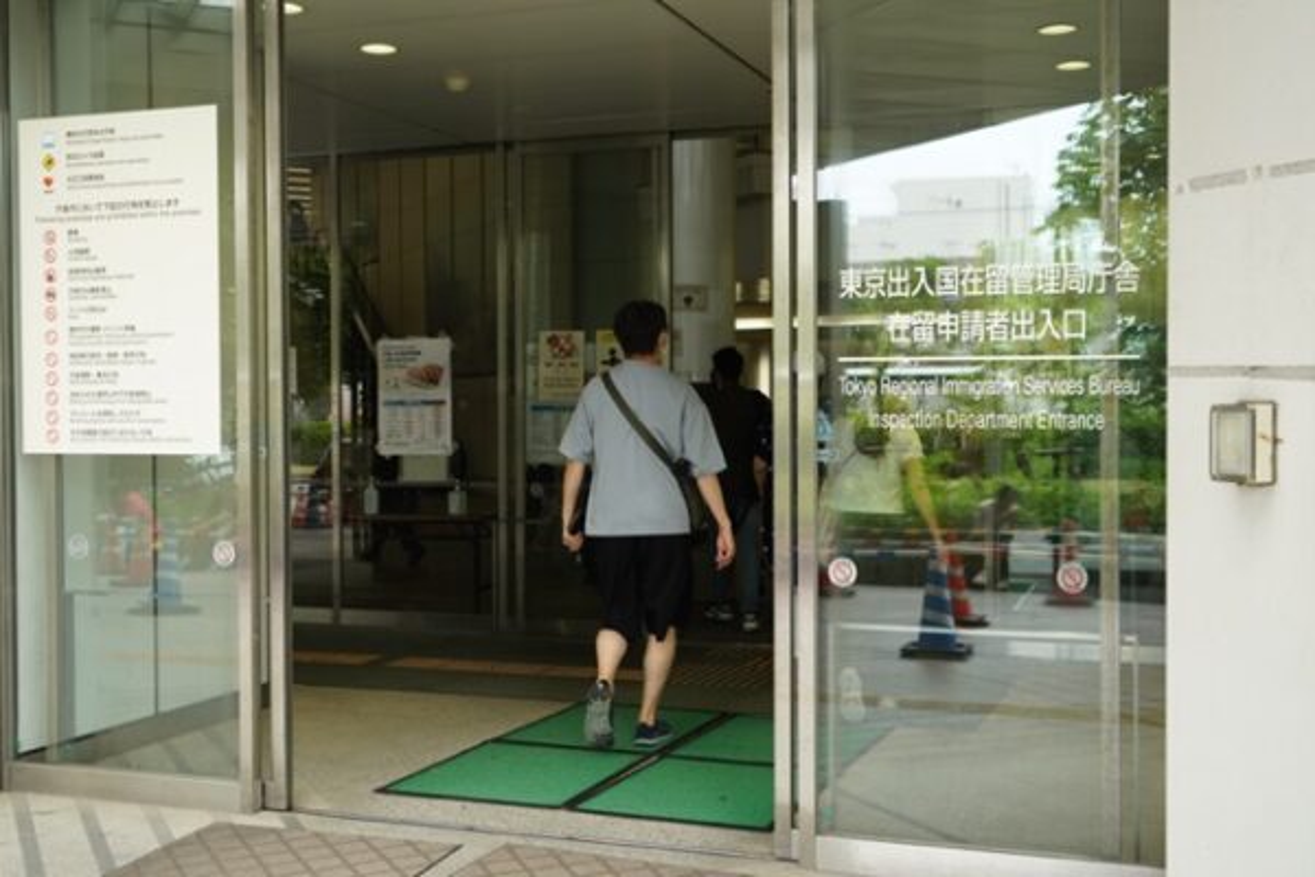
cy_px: 438
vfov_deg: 32.6
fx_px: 1498
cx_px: 658
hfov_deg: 47.4
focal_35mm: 41
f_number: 5.6
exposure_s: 1/320
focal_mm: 41
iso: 1250
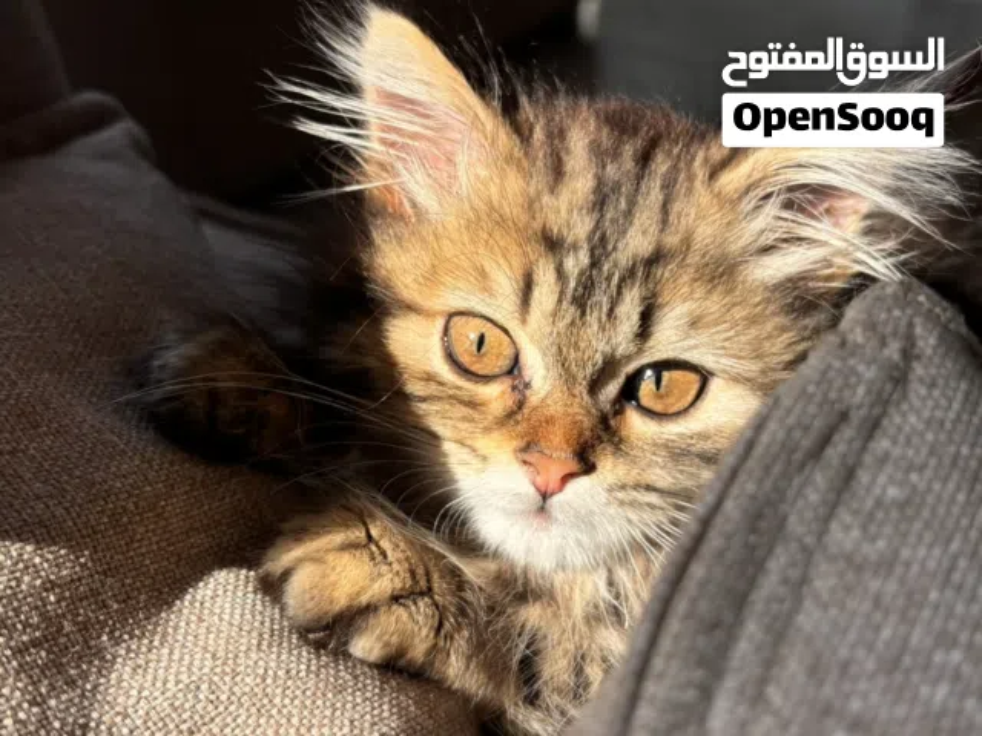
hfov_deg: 67.3
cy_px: 368
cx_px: 491
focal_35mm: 26
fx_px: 738
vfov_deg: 53.1
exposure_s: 1/253
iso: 40
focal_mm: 5.96
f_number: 1.6
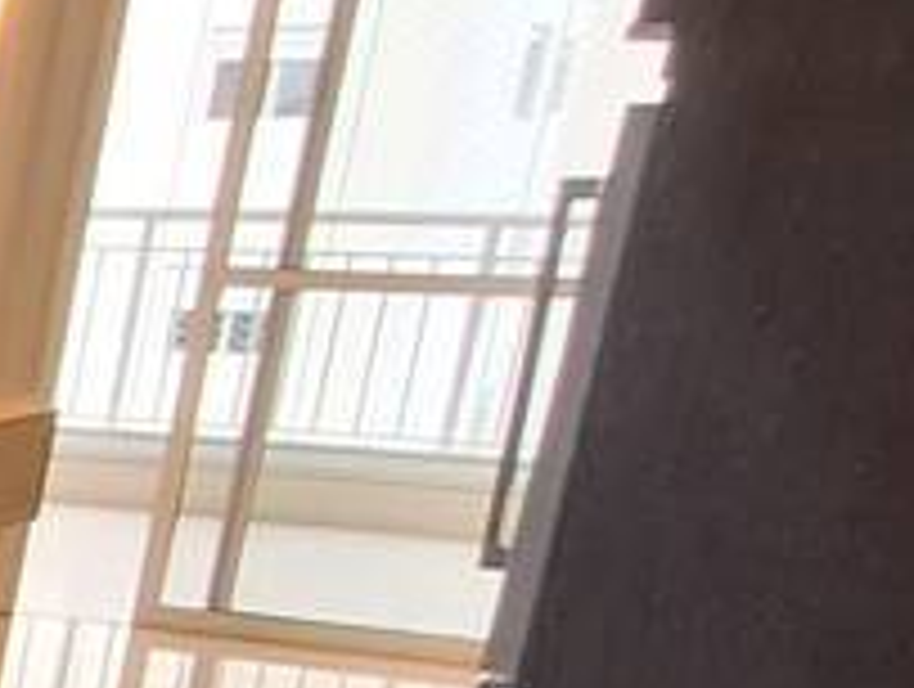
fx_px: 2433
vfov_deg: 15.6
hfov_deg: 11.1
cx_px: -1918
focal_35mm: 92
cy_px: 791
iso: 80
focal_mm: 1.74
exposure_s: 1/40
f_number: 2.2
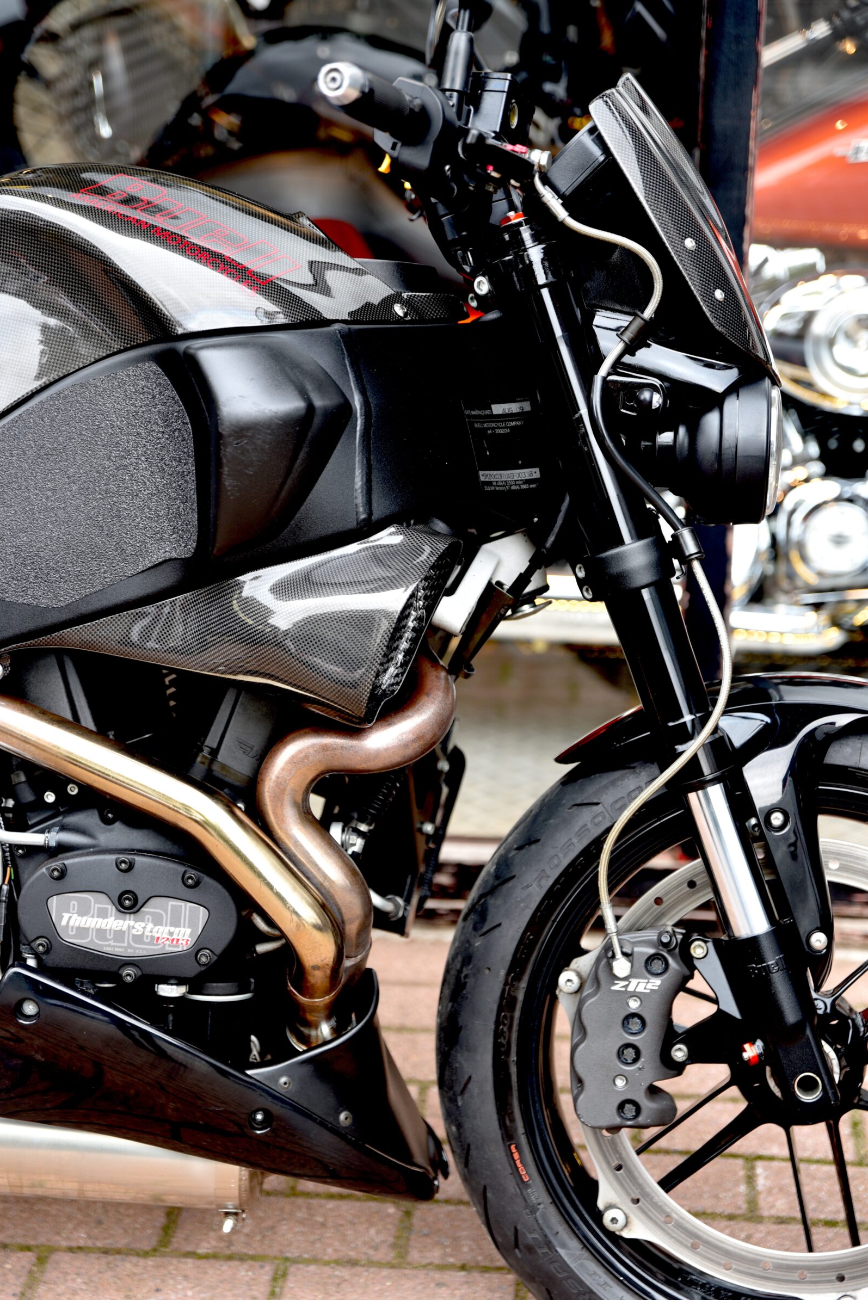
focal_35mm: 75
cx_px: 419
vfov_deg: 27.0
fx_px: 2710
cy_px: 667
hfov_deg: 18.2
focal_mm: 70
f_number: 2.8
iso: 200
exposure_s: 1/60
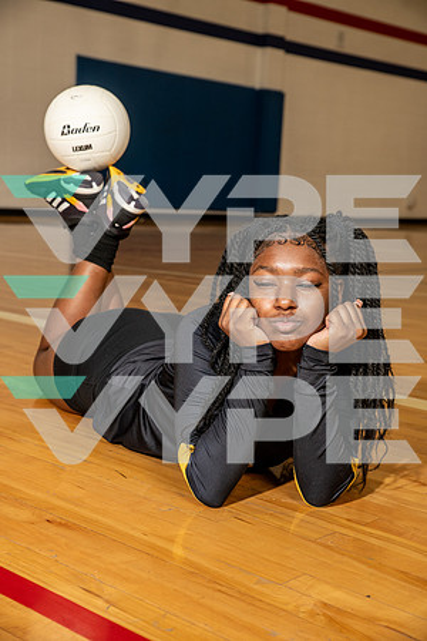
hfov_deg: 23.4
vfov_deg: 34.5
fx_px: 1032
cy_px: 320
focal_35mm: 58
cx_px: 214
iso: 320
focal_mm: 58
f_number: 7.1
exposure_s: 1/250
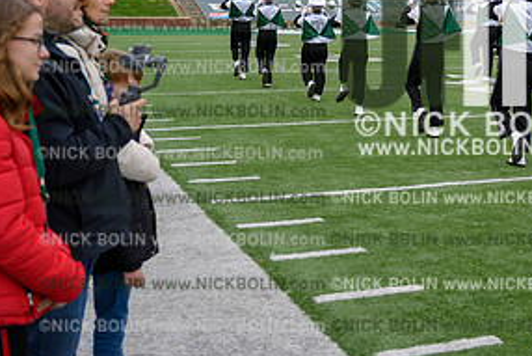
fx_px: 976
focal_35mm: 66
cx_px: 472
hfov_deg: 29.3
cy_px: 68
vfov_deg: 20.4
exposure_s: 1/500
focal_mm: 32.5
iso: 125
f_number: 4
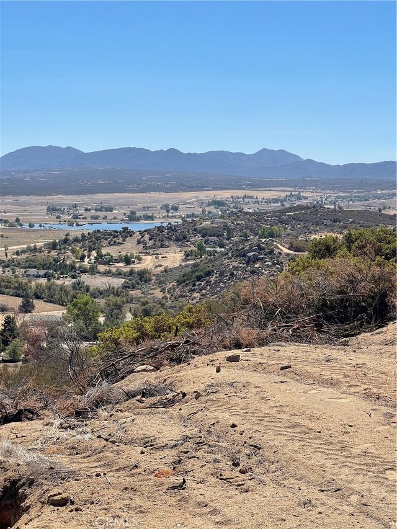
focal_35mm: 64
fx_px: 978
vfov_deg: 30.3
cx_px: 198
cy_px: 264
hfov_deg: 22.9
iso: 20
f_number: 2.2
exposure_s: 1/2137
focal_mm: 7.5
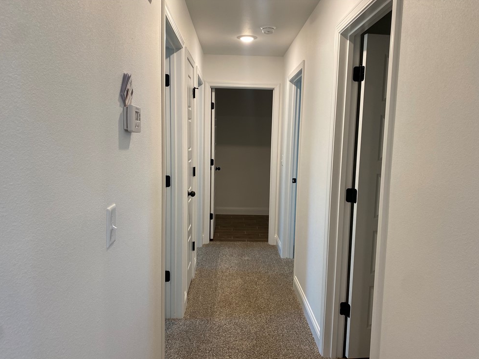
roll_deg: -0.7
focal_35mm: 27
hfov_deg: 65.3
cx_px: 246
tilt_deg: -5.0
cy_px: 185
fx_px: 374
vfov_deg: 51.4
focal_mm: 4.25
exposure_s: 1/60
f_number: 1.8
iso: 80
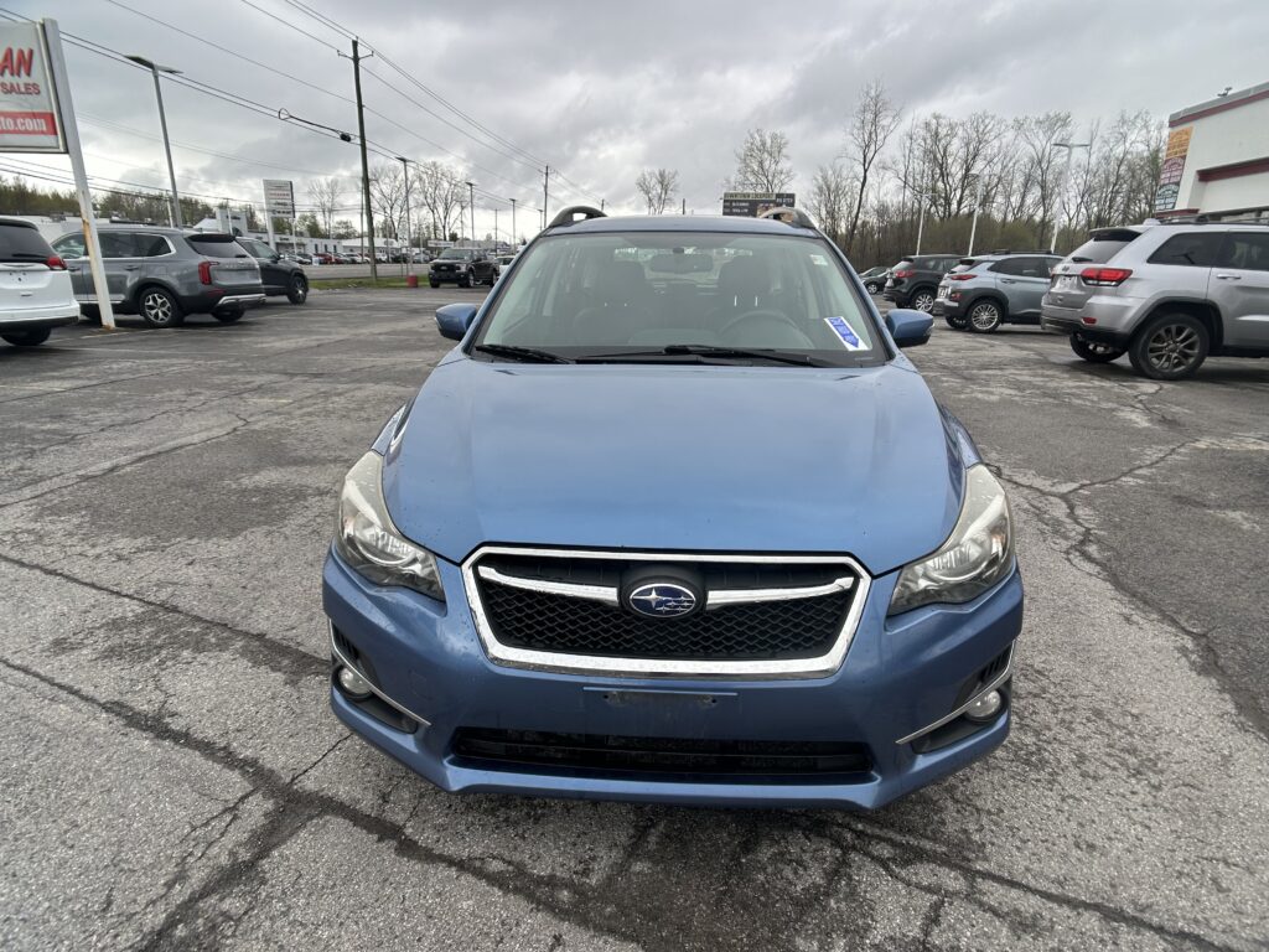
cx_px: 634
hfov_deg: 67.3
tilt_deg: -17.9
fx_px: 953
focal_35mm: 26
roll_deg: -1.3
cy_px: 476
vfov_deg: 53.1
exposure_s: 1/769
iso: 50
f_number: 1.5
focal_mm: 5.7
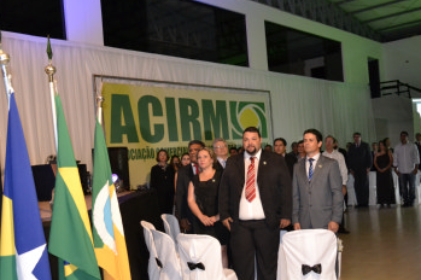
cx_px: 247
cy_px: 174
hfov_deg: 45.3
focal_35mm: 43
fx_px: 502
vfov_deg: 31.0
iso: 3200
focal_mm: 20
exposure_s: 1/60
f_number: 3.8
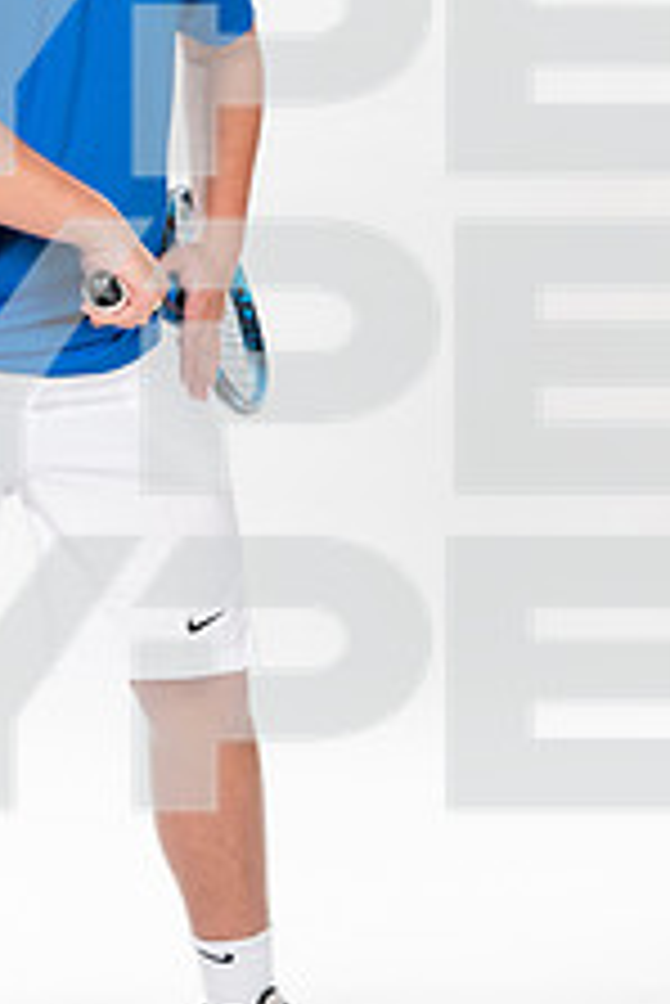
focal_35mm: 113
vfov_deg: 18.1
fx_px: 3149
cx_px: 90
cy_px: 360
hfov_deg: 12.1
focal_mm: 56
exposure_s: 1/320
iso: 800
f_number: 7.1
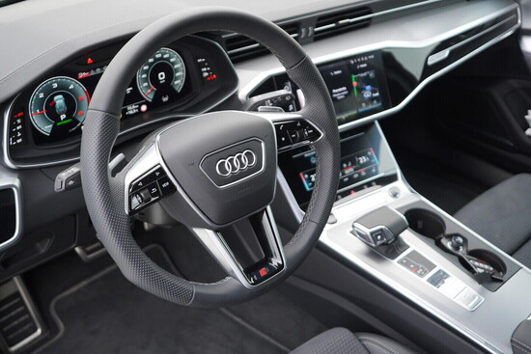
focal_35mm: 36
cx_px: 266
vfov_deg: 36.9
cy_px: 177
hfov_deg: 53.1
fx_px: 531
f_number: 2.8
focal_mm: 24
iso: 200
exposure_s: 1/40
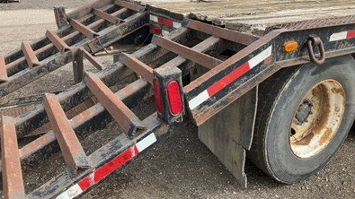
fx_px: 301
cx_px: 176
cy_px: 66
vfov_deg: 36.3
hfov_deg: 61.0
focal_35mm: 32
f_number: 1.8
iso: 25
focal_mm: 3
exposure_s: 1/816
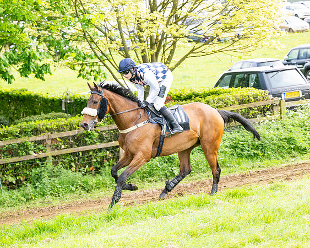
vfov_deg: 12.4
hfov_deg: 15.5
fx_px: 1137
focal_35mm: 124
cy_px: 124
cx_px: 163
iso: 400
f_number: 4
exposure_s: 1/1000
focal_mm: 110
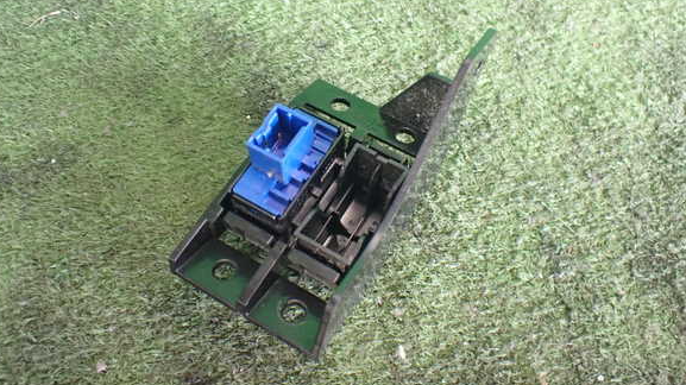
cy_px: 165
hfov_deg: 58.0
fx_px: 618
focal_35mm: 34
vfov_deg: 34.6
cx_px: 340
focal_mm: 5.4
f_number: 2.3
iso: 800
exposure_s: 1/80
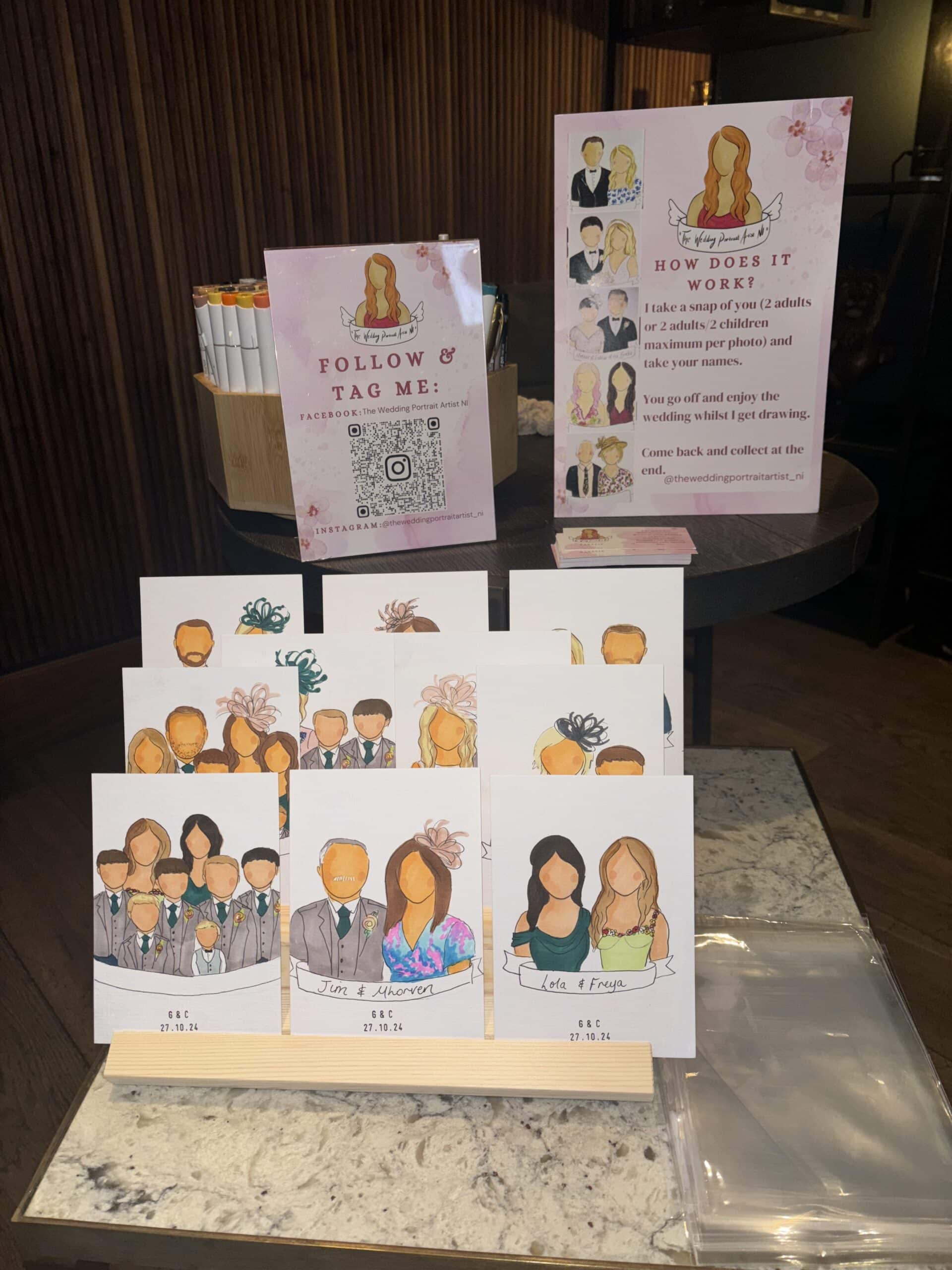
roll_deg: +0.0
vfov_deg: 67.3
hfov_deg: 53.1
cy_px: 635
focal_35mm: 26
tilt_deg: -24.2
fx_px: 953
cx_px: 476
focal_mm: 5.96
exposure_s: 1/16
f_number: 1.6
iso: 50
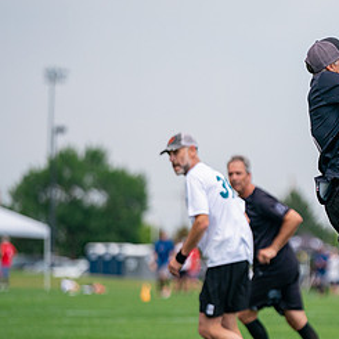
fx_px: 4221
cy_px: 208
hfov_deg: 4.6
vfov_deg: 4.6
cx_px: 379
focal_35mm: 381
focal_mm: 189
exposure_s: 1/8000
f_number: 3.2
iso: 640
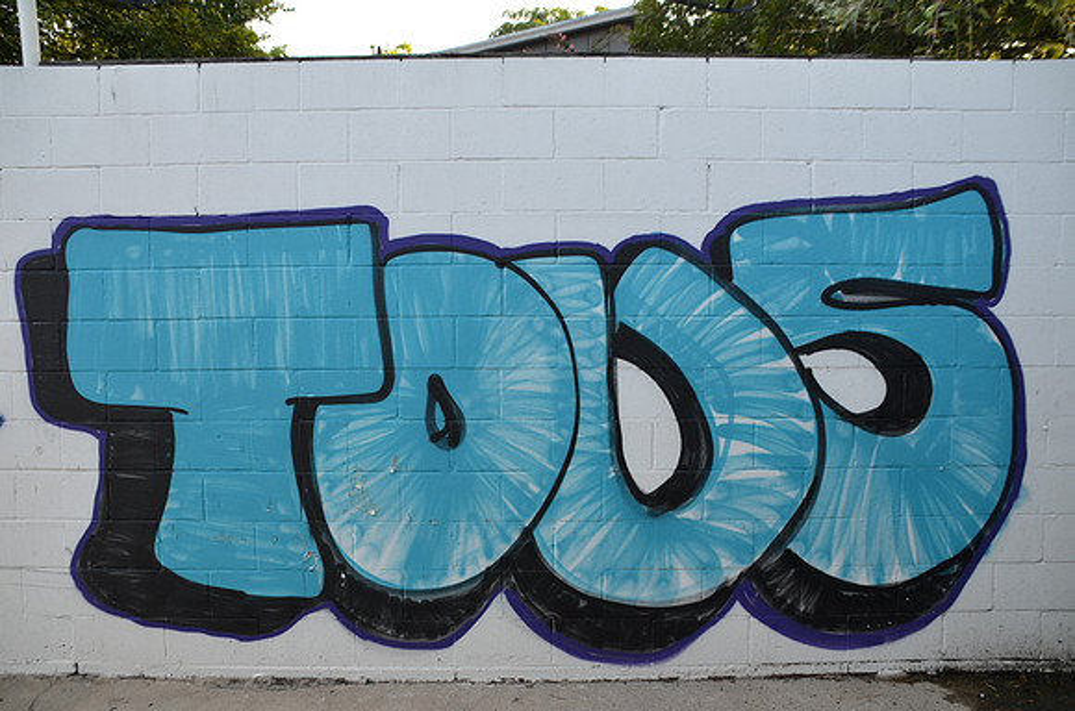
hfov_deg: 67.5
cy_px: 356
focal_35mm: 27
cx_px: 538
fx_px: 804
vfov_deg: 47.7
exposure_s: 1/100
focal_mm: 18
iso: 160
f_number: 5
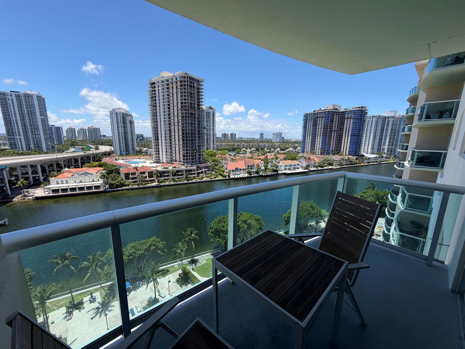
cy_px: 174
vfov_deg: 85.7
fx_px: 188
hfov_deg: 102.1
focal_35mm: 14
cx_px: 232
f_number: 2.2
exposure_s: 1/770
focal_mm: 2.22
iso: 32
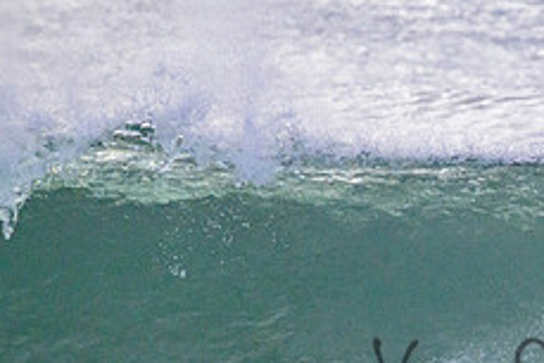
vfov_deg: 0.7
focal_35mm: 2028
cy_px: 355
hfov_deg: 1.0
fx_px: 30664
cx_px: 618
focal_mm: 800
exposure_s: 1/2000
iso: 2200
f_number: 11
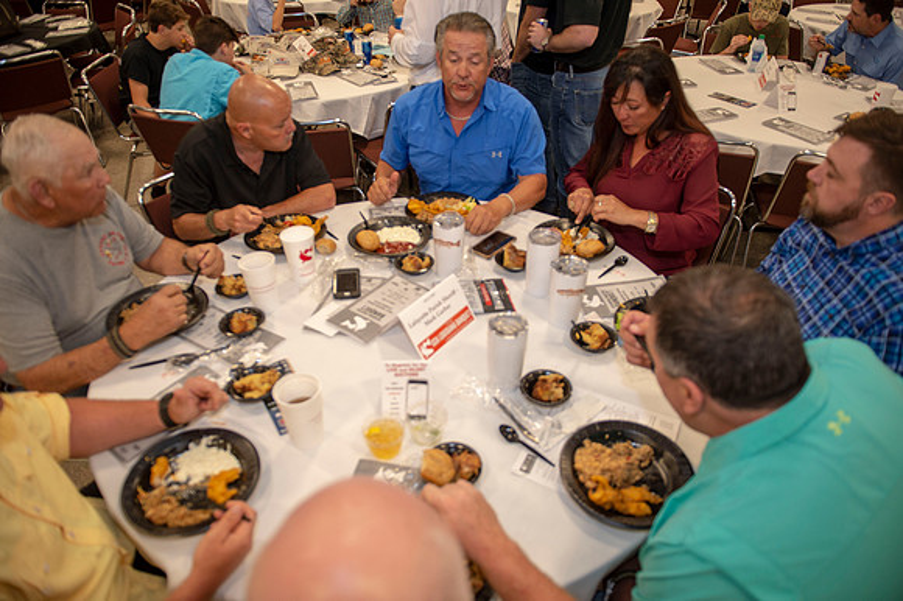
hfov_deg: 73.8
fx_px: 602
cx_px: 452
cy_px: 300
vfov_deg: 53.1
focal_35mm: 24
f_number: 2.8
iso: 800
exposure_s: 1/100
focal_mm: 24
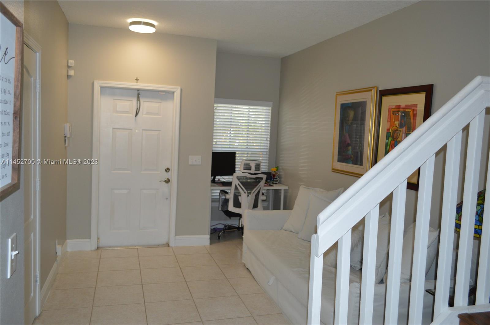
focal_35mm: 27
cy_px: 162
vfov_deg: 47.8
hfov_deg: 67.4
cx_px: 245
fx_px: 367
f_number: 3.5
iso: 500
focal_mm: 18
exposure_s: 1/60
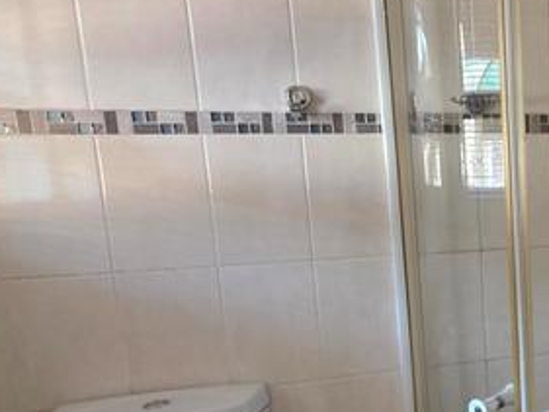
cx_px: 600
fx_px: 587
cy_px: 275
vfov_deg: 38.3
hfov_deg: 40.7
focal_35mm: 37
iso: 400
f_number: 1.9
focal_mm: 2.2
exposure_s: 1/50.3
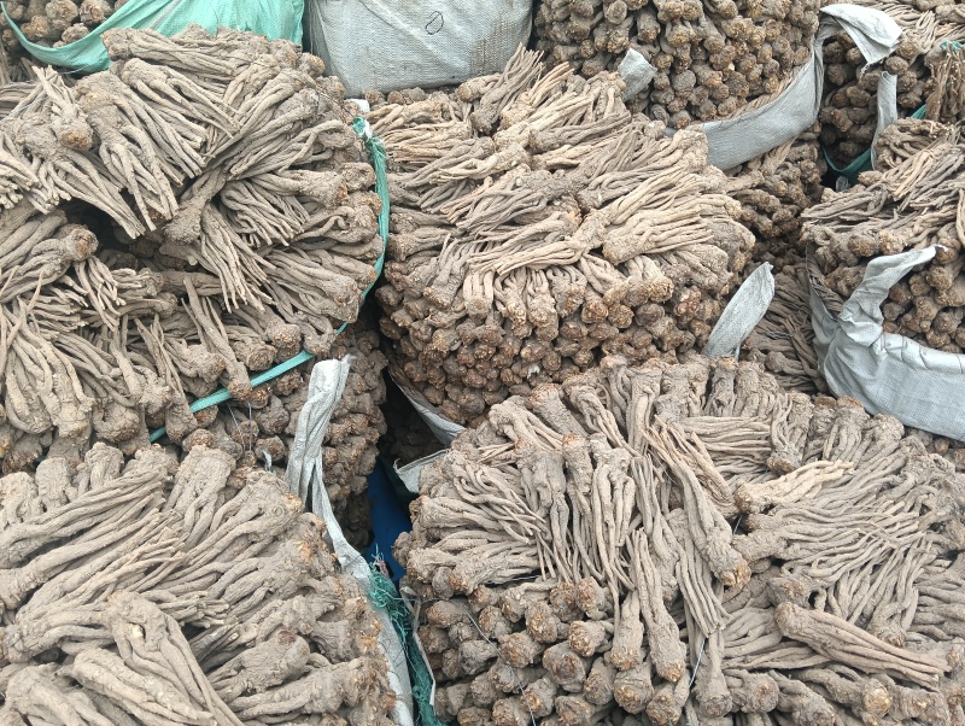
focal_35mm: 27
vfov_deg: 51.4
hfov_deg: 65.3
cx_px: 482
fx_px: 754
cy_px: 363
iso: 50
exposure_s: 1/123
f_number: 1.8
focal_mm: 3.98
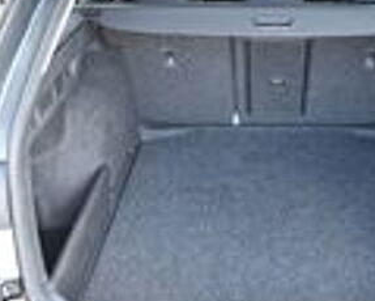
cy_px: 163
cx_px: 282
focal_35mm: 47
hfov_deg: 38.5
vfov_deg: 32.1
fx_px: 522
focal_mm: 20
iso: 640
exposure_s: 1/60
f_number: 4
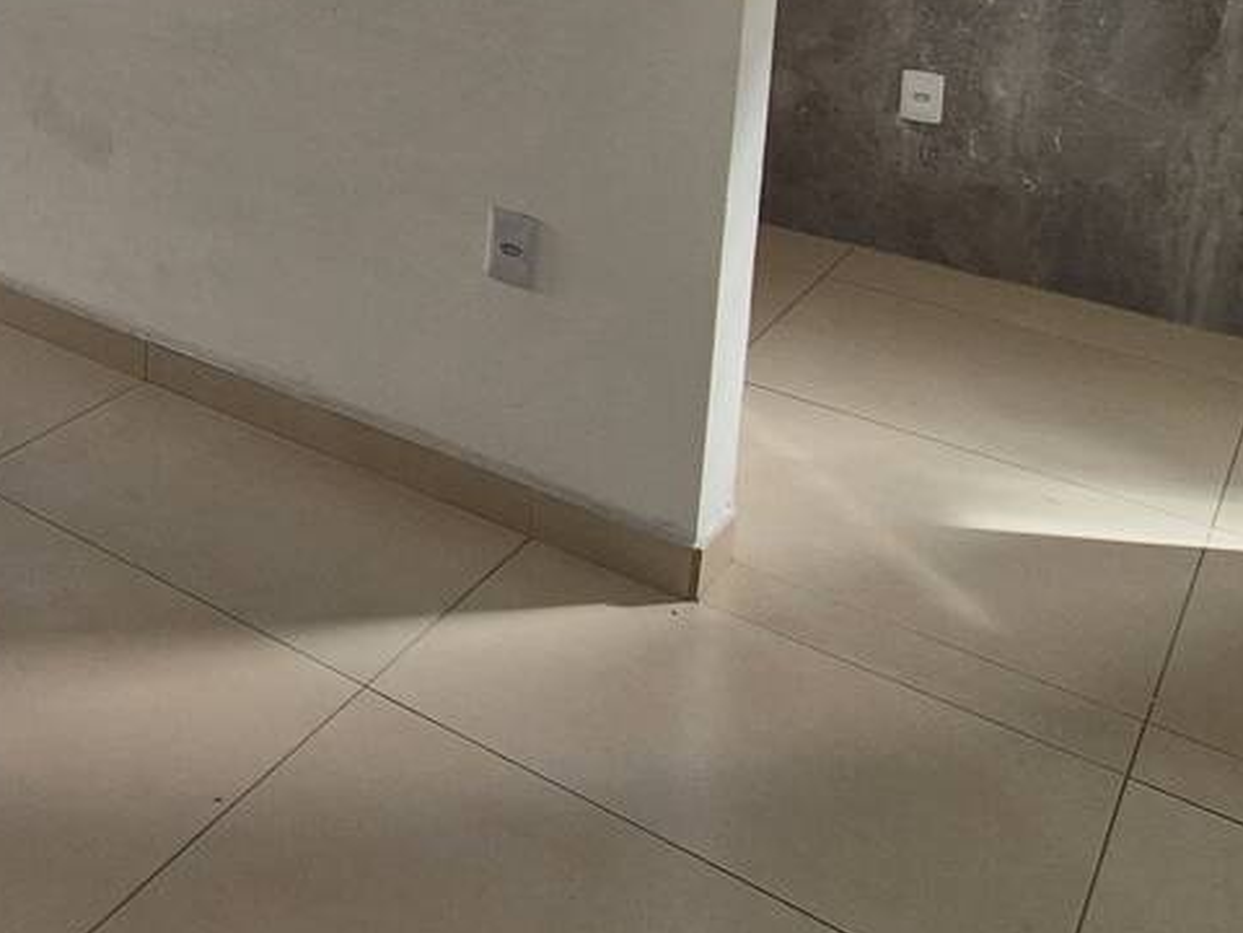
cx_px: -202
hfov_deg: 37.7
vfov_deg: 31.3
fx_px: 1400
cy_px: -168
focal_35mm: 39
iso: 50
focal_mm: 2.2
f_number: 2.2
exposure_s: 1/322
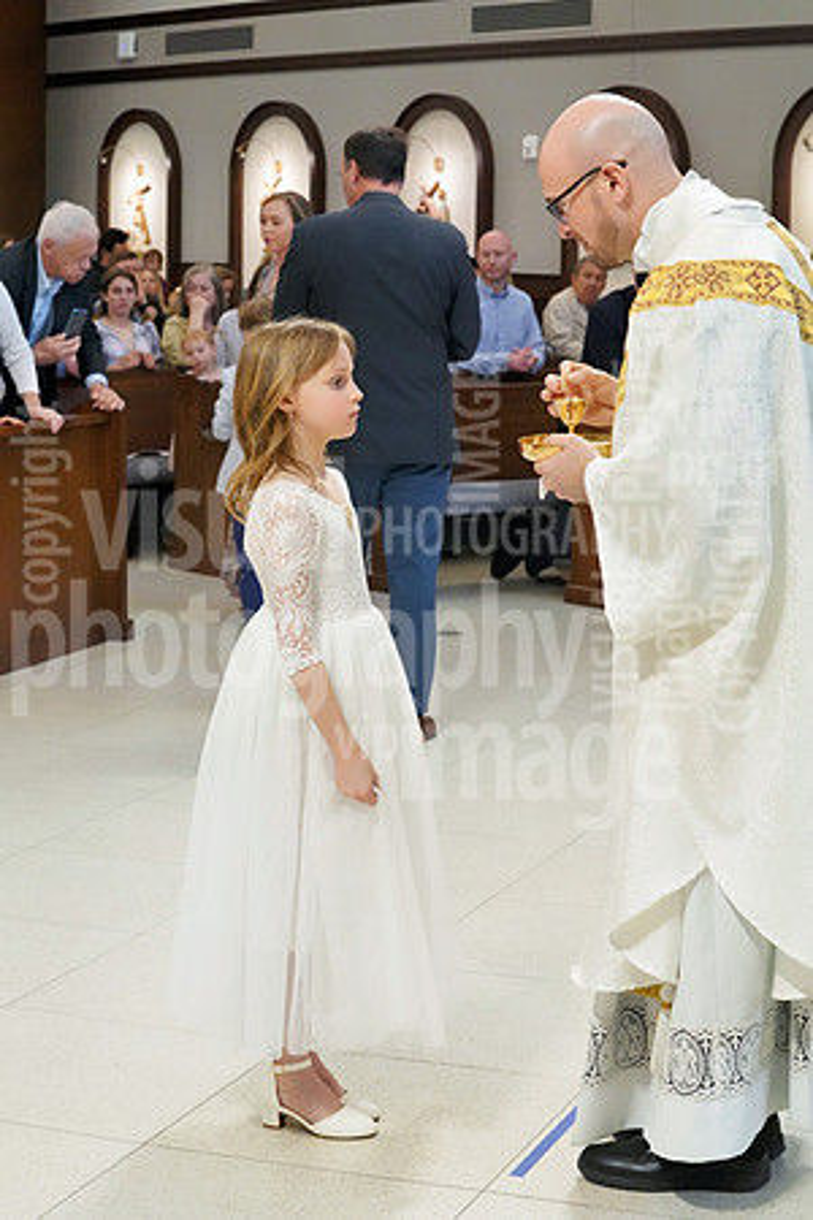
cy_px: 610
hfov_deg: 18.9
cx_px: 406
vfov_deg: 28.1
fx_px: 2439
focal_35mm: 72
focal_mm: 72
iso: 16000
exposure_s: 1/250
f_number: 8
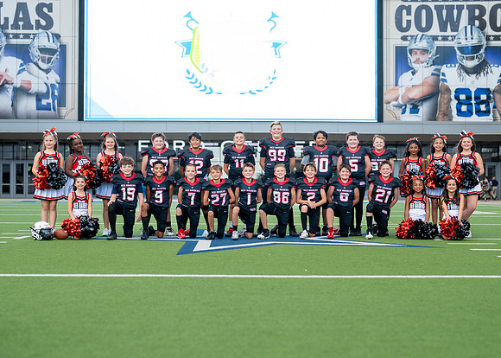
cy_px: 188
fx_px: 787
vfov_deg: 25.6
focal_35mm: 55
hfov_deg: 35.3
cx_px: 239
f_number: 2
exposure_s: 1/800
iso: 250
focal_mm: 50
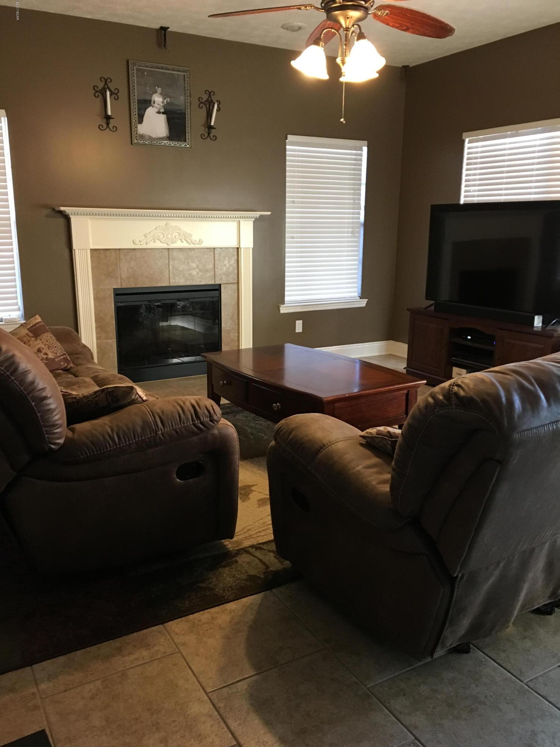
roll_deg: +0.4
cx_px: 280
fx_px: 626
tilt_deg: -14.4
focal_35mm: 29
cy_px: 374
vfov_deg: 61.7
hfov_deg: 48.2
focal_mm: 4.15
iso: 200
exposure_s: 1/17
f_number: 2.2
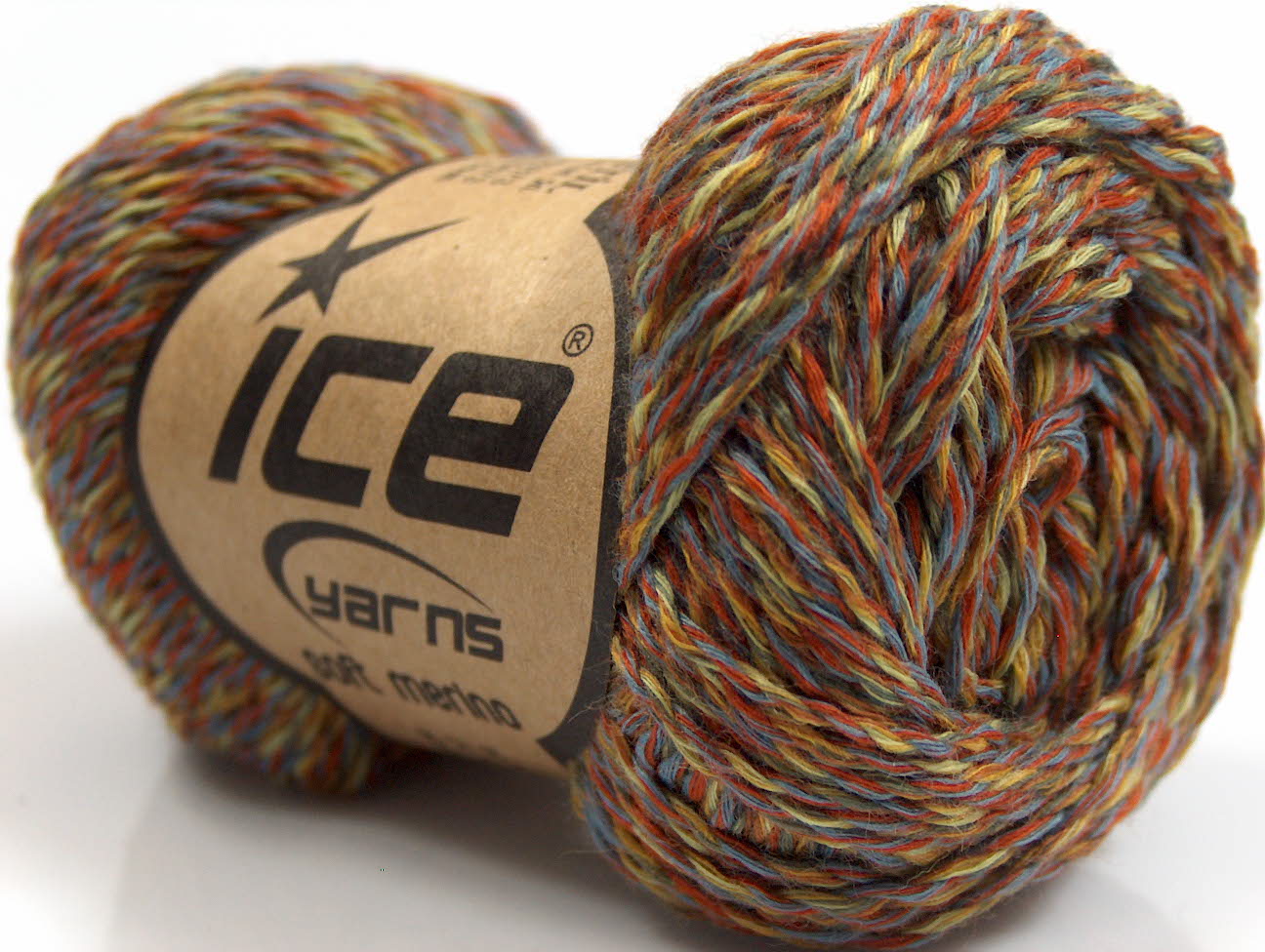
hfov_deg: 27.0
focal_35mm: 72
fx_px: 2635
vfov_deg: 20.5
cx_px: 632
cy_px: 476
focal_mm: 14.73
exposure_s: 1/4.43
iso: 100
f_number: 2.9
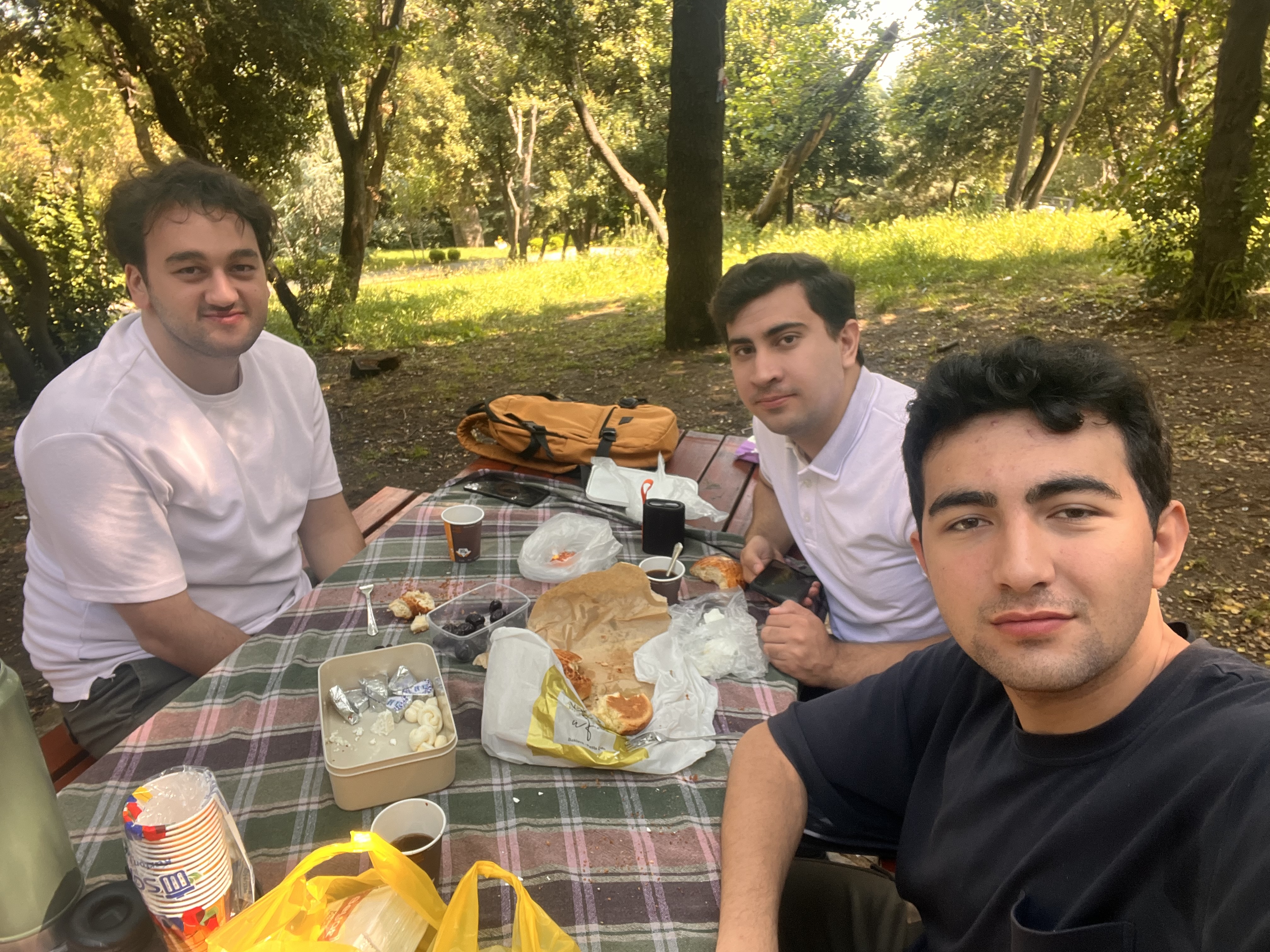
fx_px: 844
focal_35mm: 23
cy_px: 476
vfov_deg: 58.9
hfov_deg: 73.9
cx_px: 635
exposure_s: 1/121
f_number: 2.2
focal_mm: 2.71
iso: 64
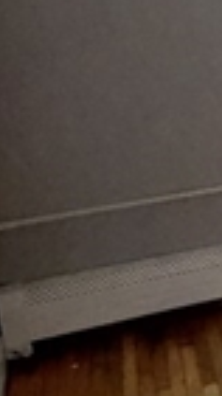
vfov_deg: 25.1
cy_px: 73
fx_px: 871
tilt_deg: -14.2
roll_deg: +0.2
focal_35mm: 83
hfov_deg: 10.8
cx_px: 627
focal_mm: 2.22
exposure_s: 1/60
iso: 500
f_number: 2.2
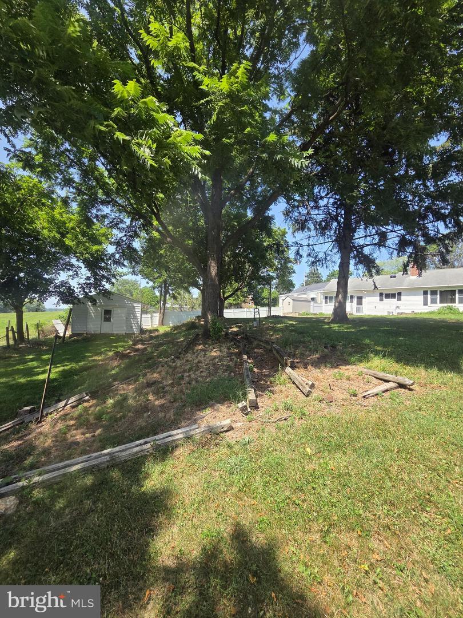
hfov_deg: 89.9
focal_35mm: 13
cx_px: 232
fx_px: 232
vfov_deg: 106.2
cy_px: 309
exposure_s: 1/2000
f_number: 2.2
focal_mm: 2.2
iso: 160
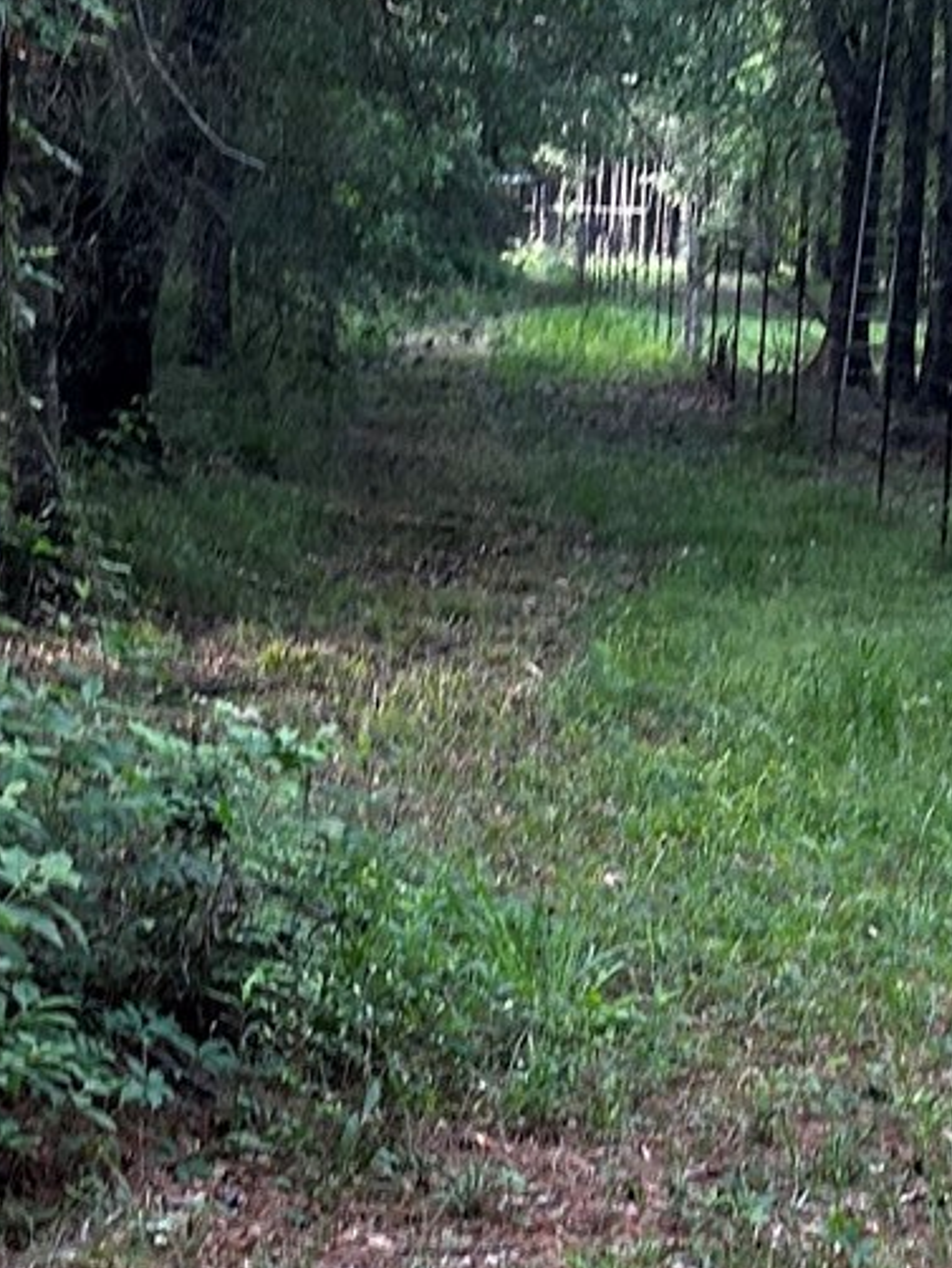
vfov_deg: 18.3
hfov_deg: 14.0
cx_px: 525
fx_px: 3884
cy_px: 1096
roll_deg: -2.9
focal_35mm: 106
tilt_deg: -13.8
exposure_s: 1/121
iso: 80
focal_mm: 5.7
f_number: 1.5
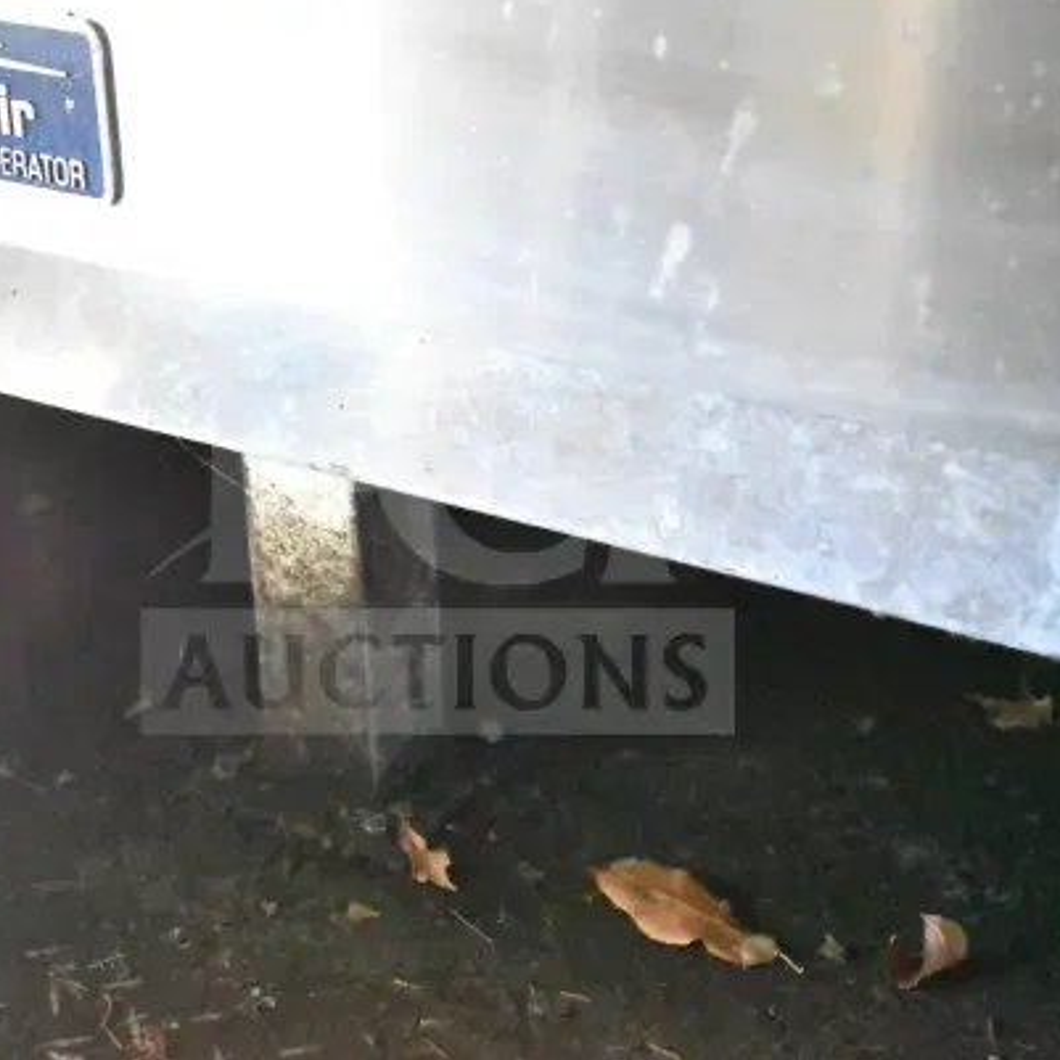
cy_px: 525
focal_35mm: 66
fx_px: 2287
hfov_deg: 26.1
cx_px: 436
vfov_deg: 26.1
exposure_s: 1/20
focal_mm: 34
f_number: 4.5
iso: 25600
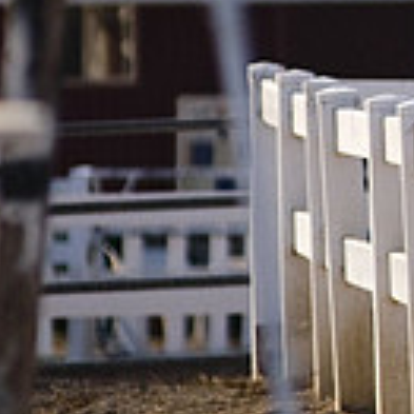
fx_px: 15249
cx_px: 860
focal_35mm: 1127
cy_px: -87
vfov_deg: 1.6
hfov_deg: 1.6
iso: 200
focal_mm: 200
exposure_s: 1/640
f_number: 2.8
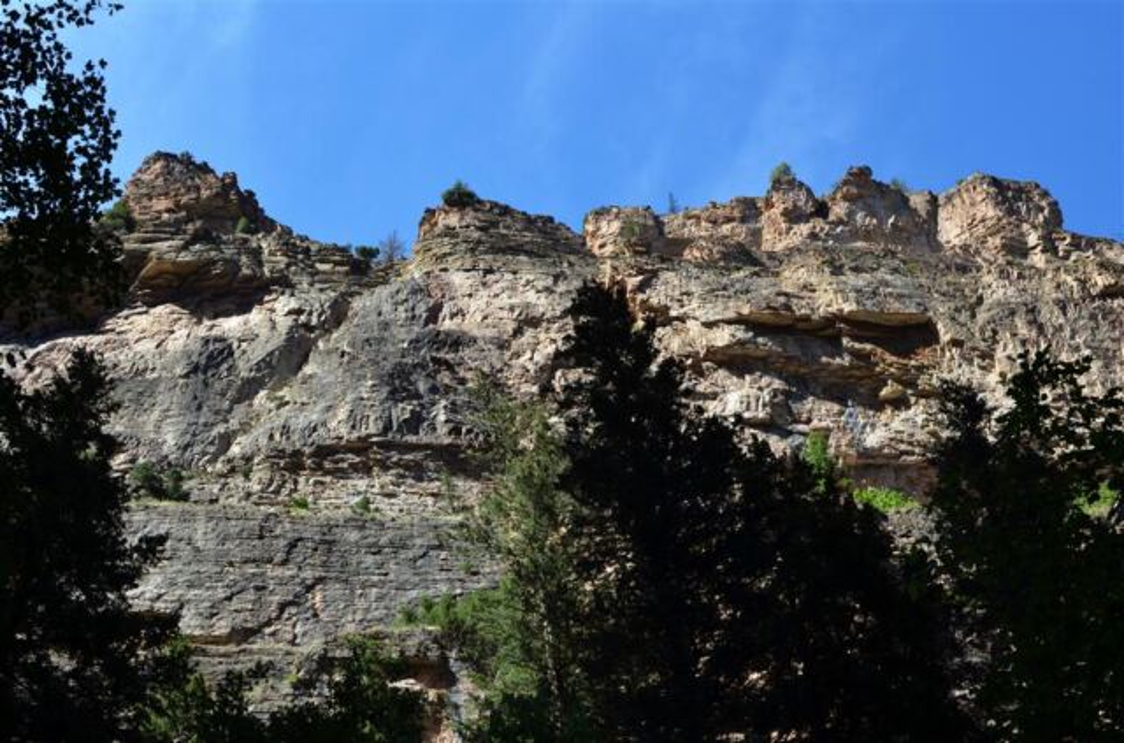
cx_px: 562
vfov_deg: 25.6
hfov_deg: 37.9
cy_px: 372
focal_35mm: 52
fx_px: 1635
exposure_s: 1/160
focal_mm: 35
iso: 100
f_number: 6.3
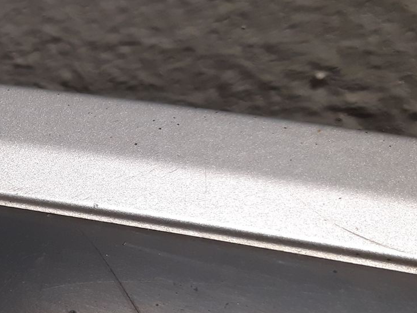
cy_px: 236
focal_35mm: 73
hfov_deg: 23.2
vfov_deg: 20.0
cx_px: -149
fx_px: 880
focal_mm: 3.93
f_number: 1.7
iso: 100
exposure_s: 1/50
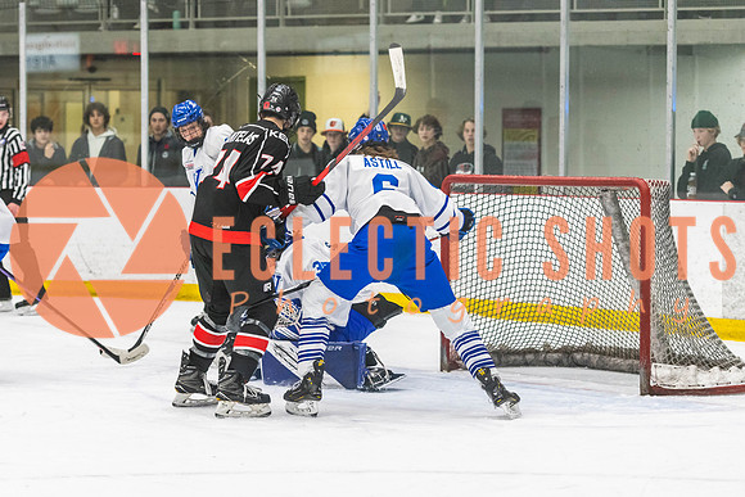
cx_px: 278
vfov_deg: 10.0
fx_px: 2842
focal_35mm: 137
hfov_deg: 14.9
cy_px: 250
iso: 2000
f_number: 2.8
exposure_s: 1/640
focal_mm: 100
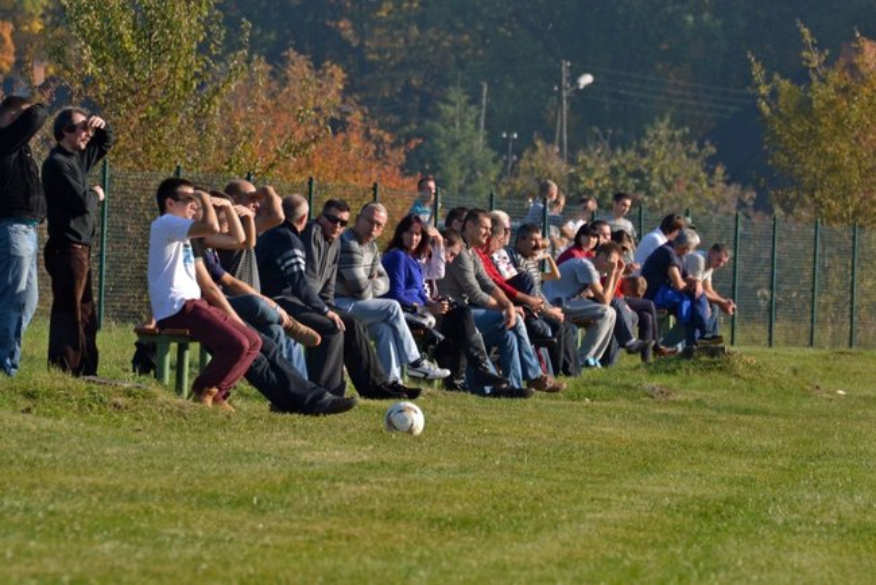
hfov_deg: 5.1
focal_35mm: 405
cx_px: 438
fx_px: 9859
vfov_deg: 3.4
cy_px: 292
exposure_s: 1/800
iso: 400
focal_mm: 270
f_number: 9
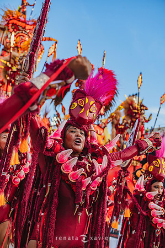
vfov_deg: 28.9
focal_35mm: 70
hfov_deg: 19.4
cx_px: 82
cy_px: 124
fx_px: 482
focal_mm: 70
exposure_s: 1/1600
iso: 640
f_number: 5.6
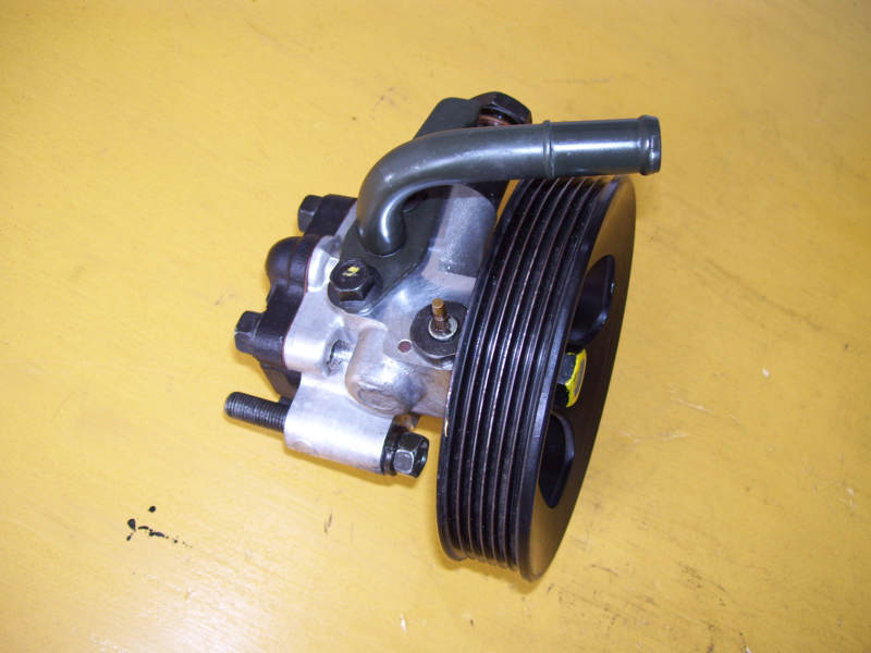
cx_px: 436
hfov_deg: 51.4
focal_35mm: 36
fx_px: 906
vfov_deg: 39.7
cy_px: 326
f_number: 2.7
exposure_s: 1/60
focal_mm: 6
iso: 80
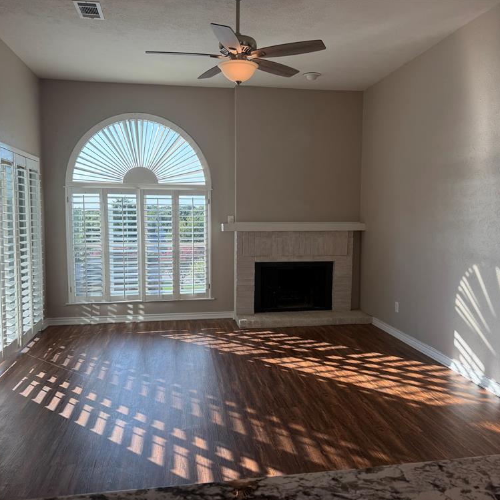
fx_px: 474
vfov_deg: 55.6
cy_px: 254
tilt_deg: -4.8
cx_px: 261
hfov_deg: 55.6
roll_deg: +0.4
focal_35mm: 29
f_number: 1.78
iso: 100
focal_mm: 6.76
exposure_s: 1/571
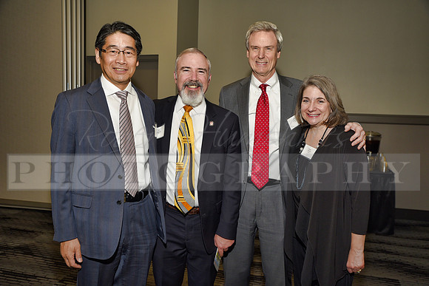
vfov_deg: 42.3
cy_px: 143
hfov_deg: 60.3
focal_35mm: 31
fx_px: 369
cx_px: 214
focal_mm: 31
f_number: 5
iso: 200
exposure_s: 1/60
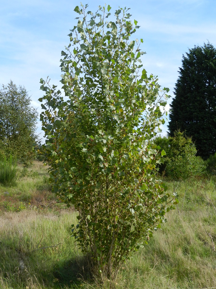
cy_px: 144
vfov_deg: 56.8
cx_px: 108
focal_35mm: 32
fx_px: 266
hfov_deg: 44.2
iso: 160
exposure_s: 1/800
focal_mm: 5.6
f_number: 3.7
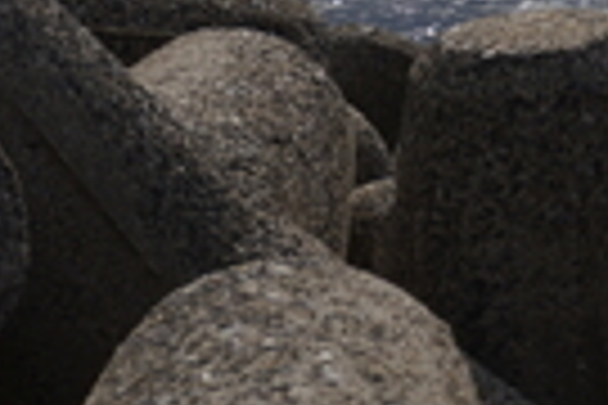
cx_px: 1193
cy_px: -486
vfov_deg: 5.0
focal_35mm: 267
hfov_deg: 7.4
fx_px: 4509
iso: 100
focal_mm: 60
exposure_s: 1/640
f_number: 8
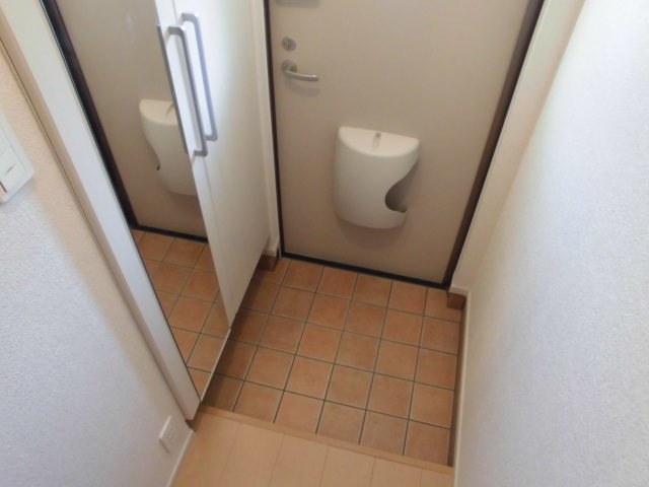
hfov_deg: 67.3
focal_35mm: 26
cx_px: 324
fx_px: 487
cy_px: 244
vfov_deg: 53.1
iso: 400
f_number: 3.5
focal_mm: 4.6
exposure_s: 1/25
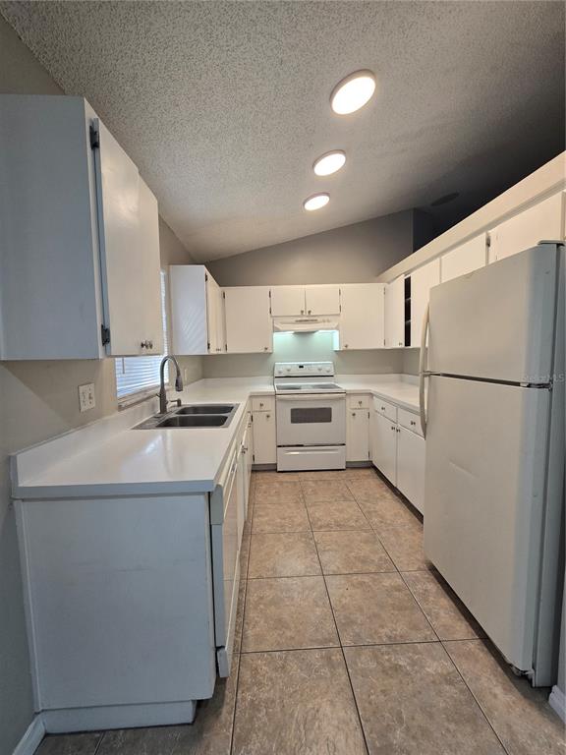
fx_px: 283
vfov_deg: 106.2
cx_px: 283
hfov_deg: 89.9
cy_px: 378
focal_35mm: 13
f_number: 2.2
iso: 100
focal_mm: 2.2
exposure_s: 1/60
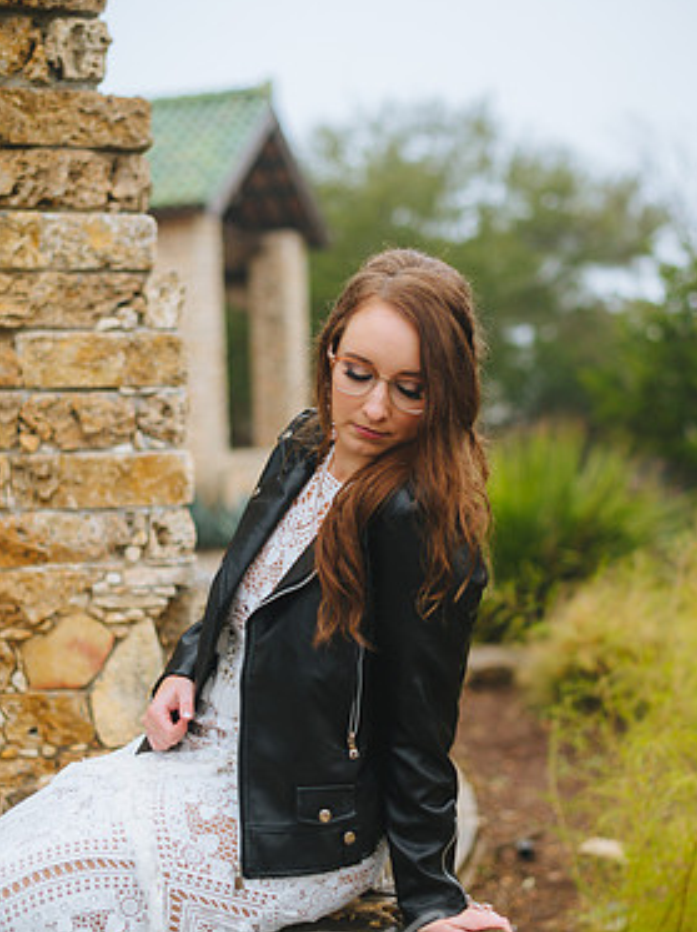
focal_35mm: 58
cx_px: 371
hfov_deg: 25.2
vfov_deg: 33.2
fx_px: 1560
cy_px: 525
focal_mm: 50
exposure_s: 1/100
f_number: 2
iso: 500
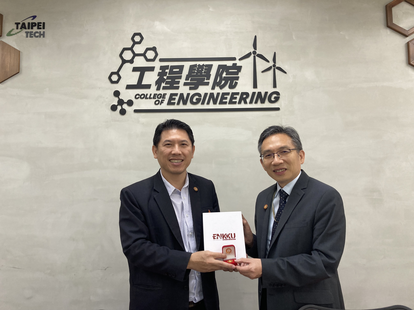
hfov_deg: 63.4
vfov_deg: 49.7
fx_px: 335
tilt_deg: +1.7
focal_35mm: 28
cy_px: 155
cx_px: 207
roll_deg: -1.3
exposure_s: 1/64
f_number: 1.8
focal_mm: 3.99
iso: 80
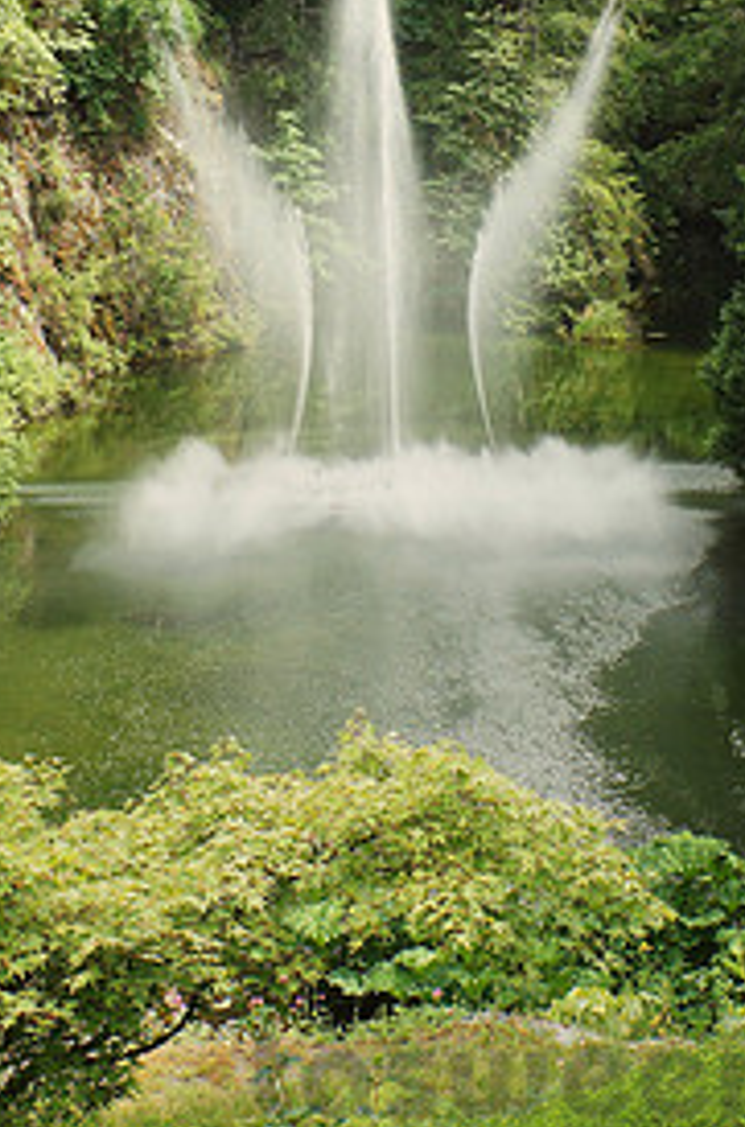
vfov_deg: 27.1
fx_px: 2312
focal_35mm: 74
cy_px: 296
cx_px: 416
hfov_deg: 18.3
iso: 200
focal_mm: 30
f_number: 9
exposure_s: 1/100
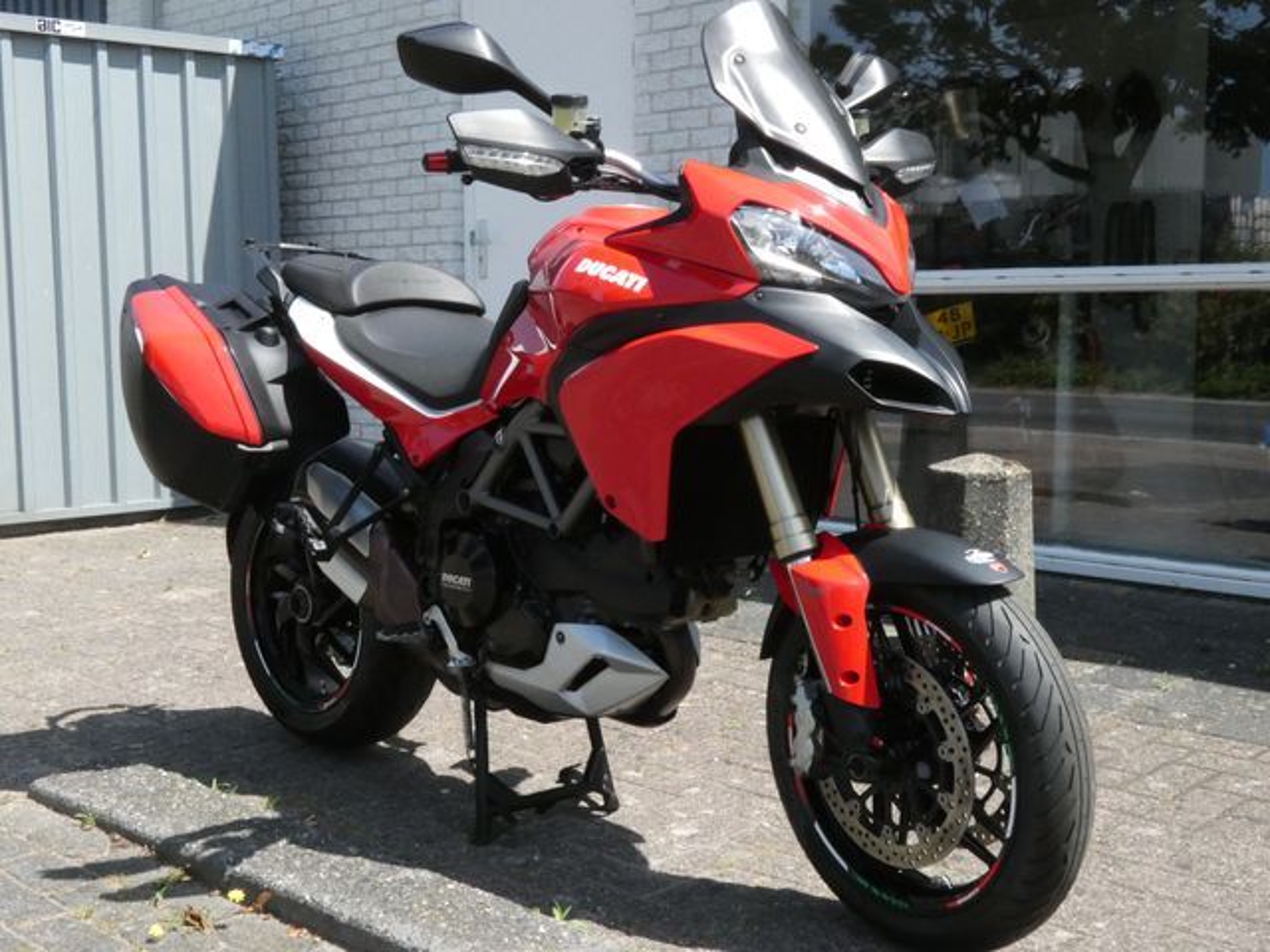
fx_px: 1688
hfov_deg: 41.2
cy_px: 476
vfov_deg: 31.5
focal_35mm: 46
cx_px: 635
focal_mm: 8.2
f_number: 8
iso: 800
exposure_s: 1/800
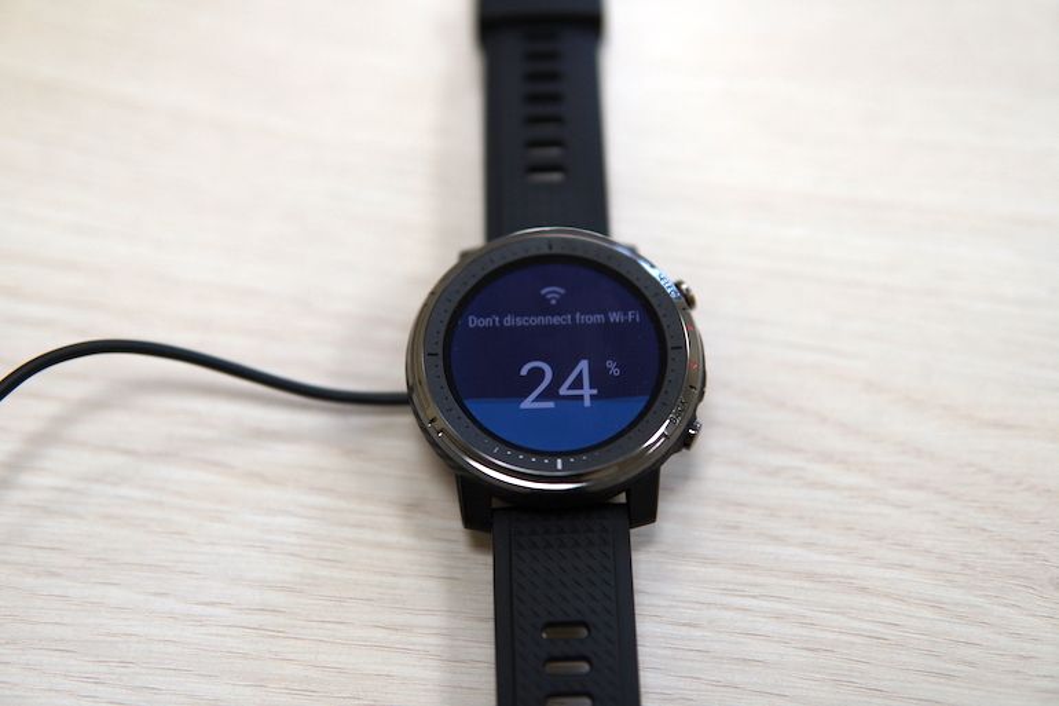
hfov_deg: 43.6
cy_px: 353
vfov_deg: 29.9
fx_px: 1323
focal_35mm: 45
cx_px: 530
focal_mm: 30
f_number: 1.7
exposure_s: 1/125
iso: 100
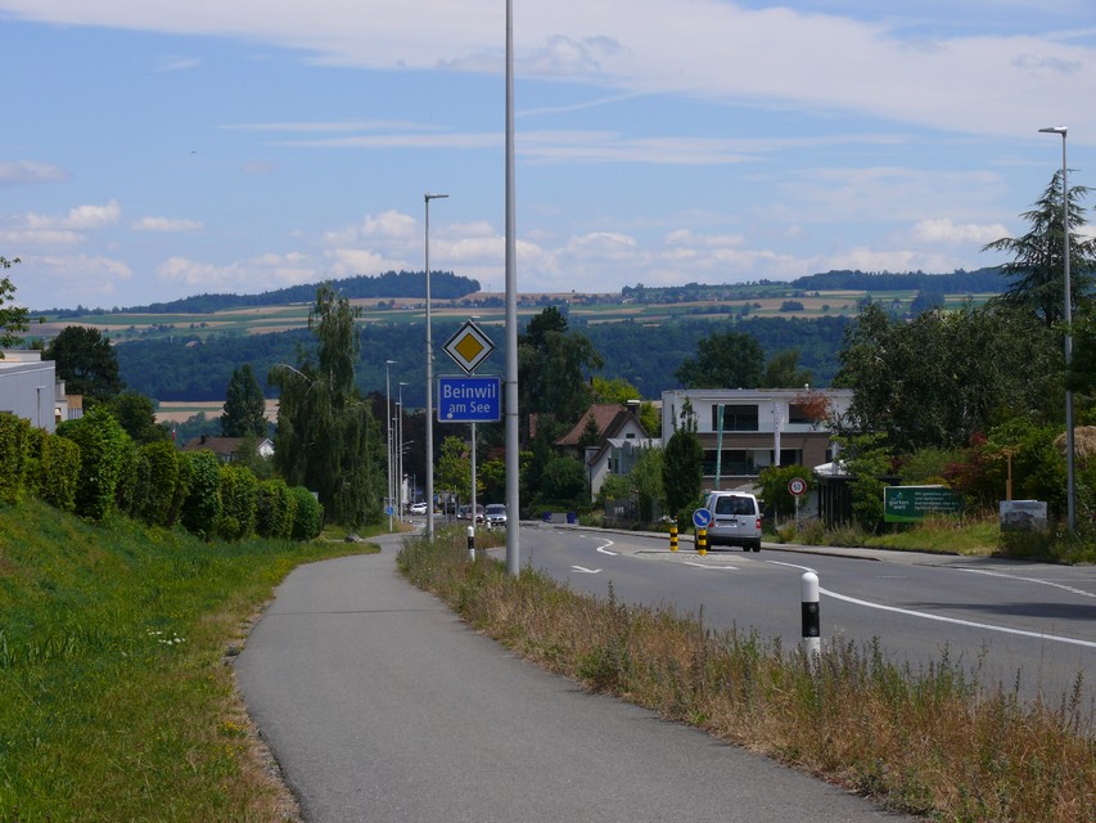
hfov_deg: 21.3
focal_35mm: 92
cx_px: 548
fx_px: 2913
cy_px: 412
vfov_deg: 16.1
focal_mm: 19.5
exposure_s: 1/500
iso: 100
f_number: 7.1
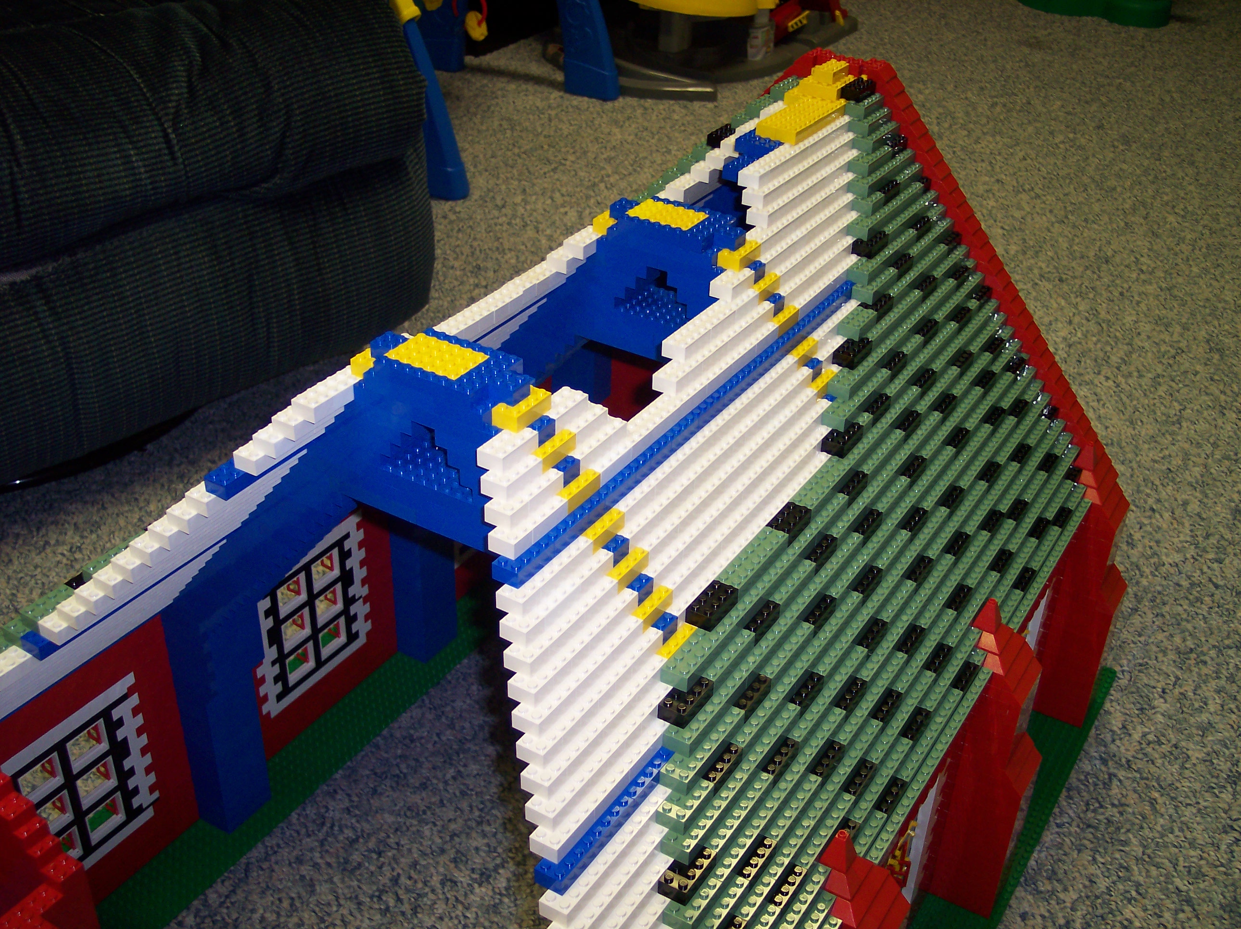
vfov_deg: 37.7
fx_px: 1362
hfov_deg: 49.0
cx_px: 620
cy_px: 464
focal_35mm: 38
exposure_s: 1/30
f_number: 2.8
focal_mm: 8
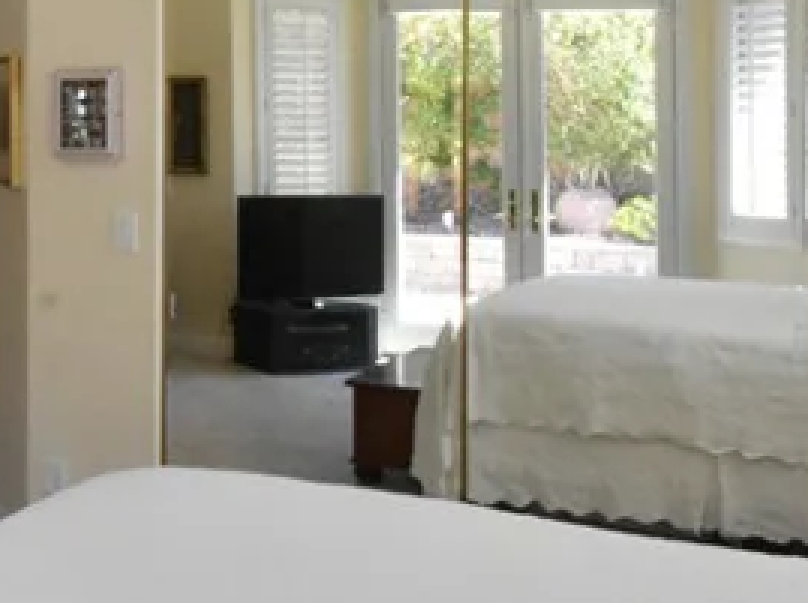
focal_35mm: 55
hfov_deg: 32.6
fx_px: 1282
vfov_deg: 26.1
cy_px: 134
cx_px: 33
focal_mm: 10
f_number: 22
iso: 4000
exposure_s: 1/50
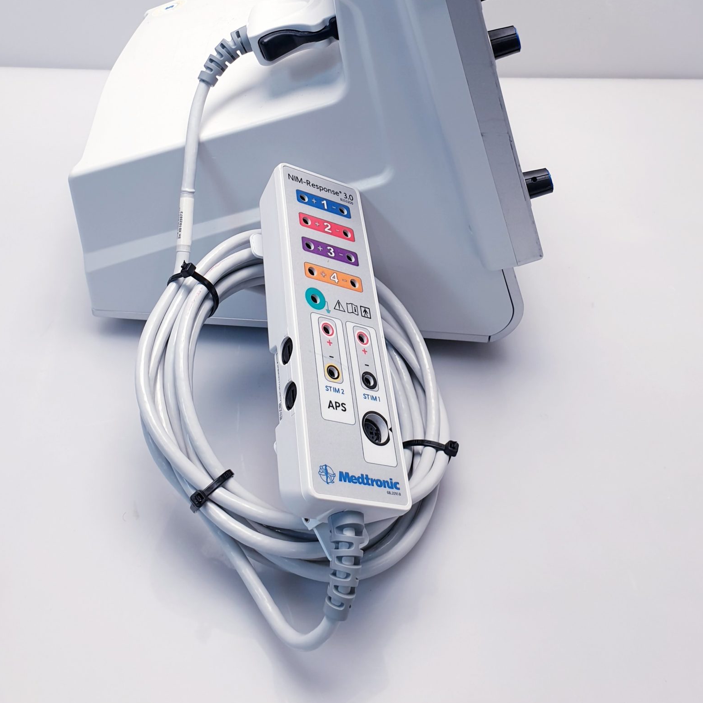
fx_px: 873
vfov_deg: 41.8
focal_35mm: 38
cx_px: 332
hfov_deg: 43.8
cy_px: 135
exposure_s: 1/50
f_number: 2.4
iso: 50
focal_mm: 4.3
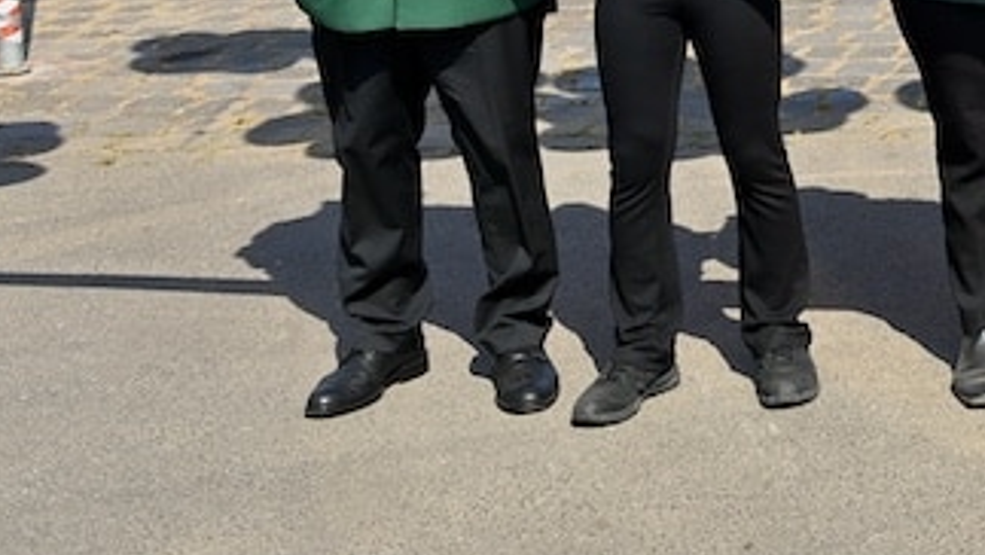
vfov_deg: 12.5
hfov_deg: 19.6
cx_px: 1522
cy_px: -249
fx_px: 2430
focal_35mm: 93
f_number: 13
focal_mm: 28
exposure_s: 1/100
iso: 100
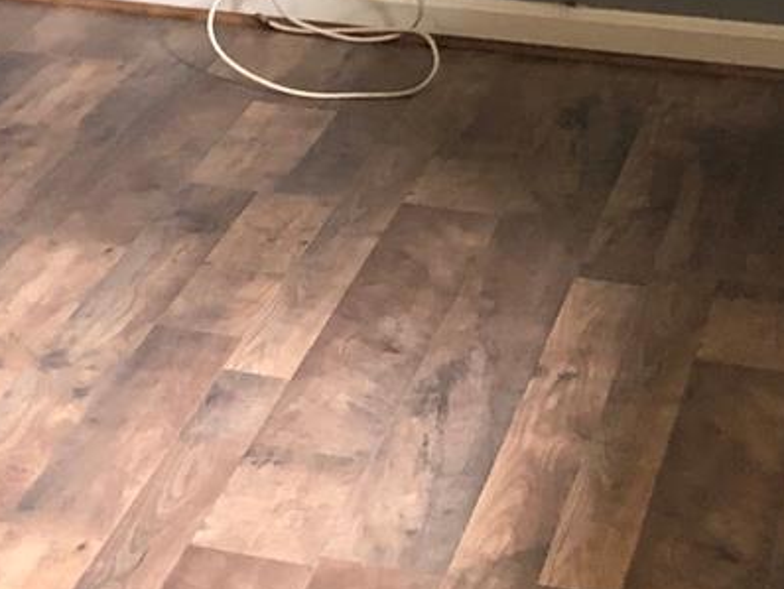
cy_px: -408
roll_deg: +0.8
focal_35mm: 144
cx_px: -546
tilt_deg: -8.2
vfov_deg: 9.9
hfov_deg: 12.7
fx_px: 3263
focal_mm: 4
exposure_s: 1/11
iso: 100
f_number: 1.8
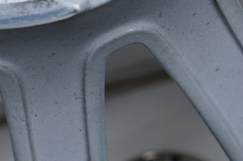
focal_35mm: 171
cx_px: 265
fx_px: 1153
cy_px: 73
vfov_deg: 8.0
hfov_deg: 11.8
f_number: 7.1
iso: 250
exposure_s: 1/125
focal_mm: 50
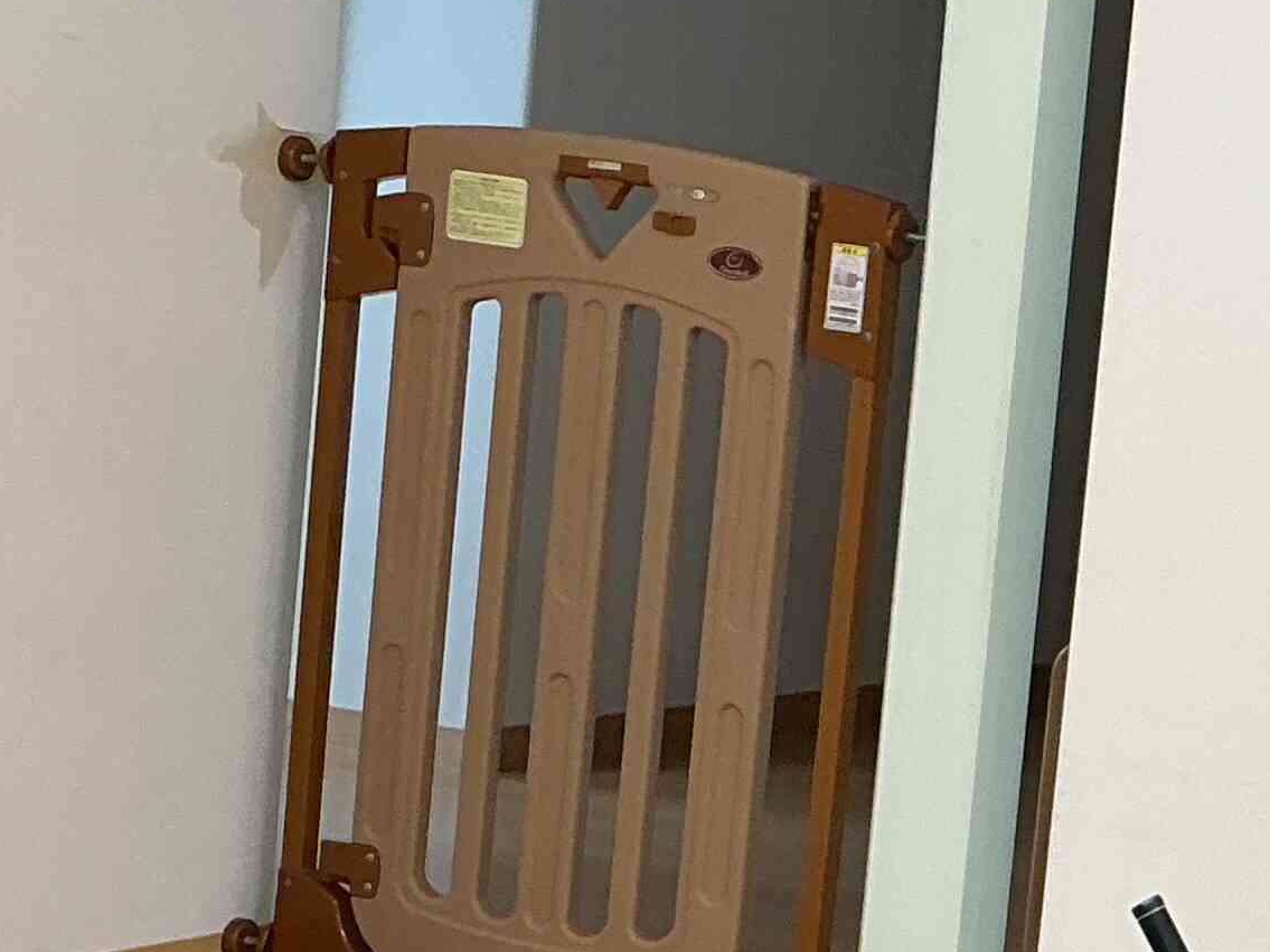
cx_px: 1661
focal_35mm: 103
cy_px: 641
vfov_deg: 14.3
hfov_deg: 17.8
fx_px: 3778
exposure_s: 1/120
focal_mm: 3
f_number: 1.8
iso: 64
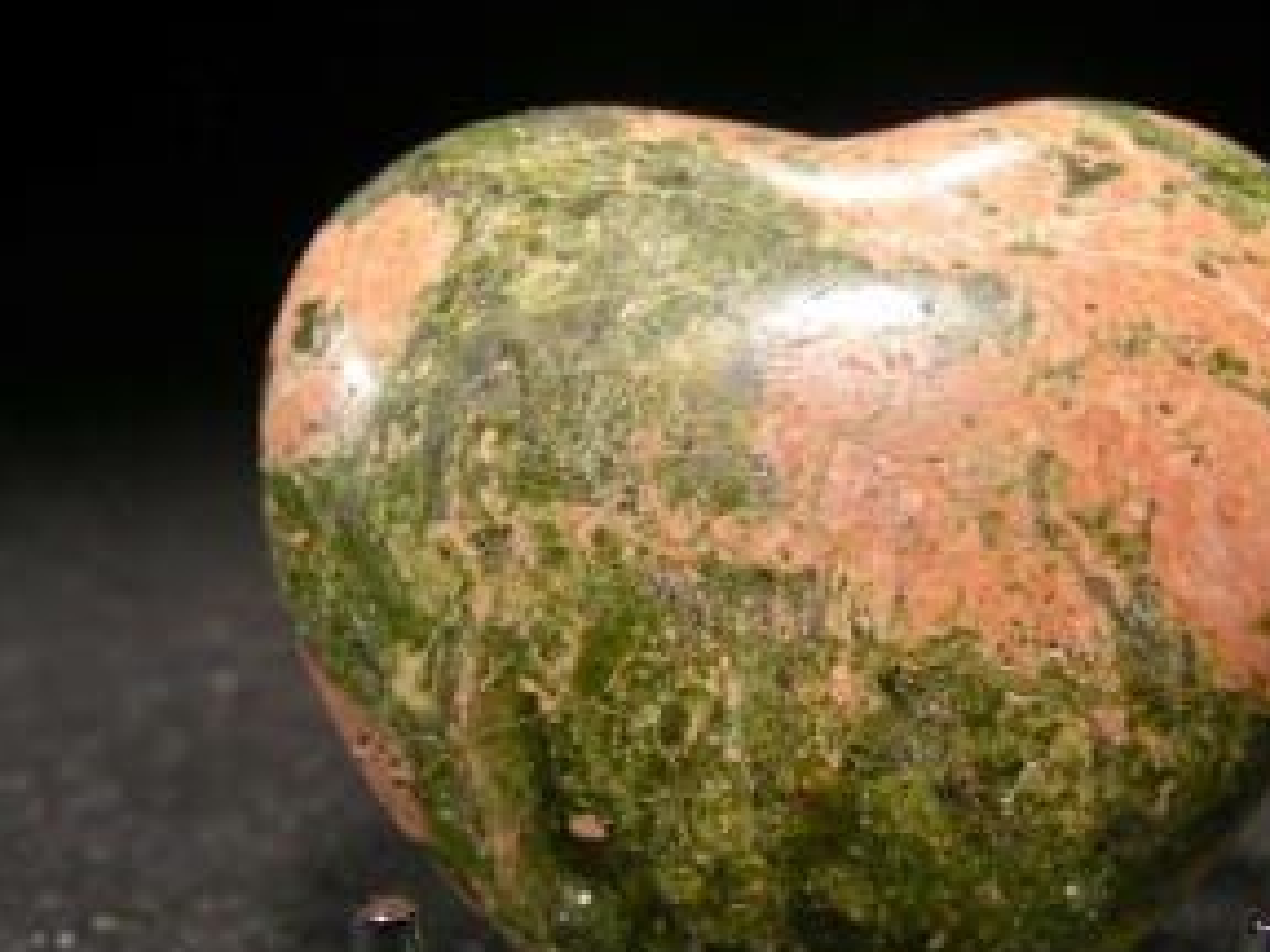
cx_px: 825
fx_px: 1981
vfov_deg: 26.8
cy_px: 663
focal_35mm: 54
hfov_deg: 35.3
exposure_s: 1/52.7
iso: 50
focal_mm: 6.3
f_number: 3.5
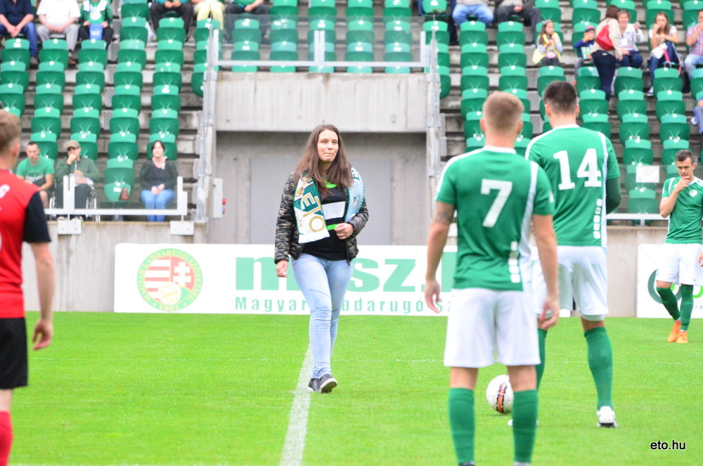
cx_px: 352
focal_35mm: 300
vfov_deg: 4.6
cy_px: 233
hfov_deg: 6.9
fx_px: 5848
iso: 5000
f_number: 5.3
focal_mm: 200
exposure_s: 1/2000
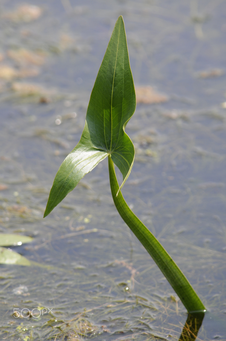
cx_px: 113
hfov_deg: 3.0
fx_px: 4247
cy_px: 170
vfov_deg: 4.6
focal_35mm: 450
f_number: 9
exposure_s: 1/320
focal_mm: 300
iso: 200
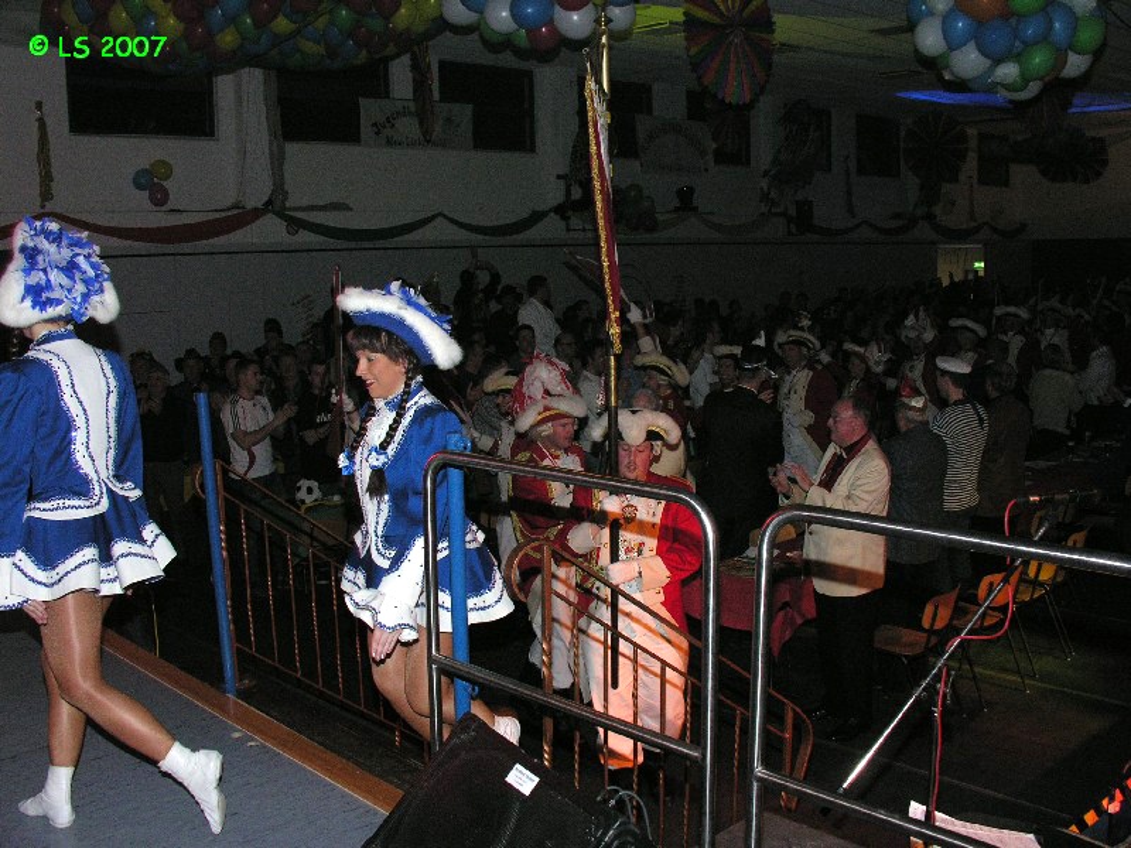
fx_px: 1144
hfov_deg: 52.6
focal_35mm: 35
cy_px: 424
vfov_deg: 40.7
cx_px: 566
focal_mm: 8.9
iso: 200
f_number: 4
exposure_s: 1/60.1
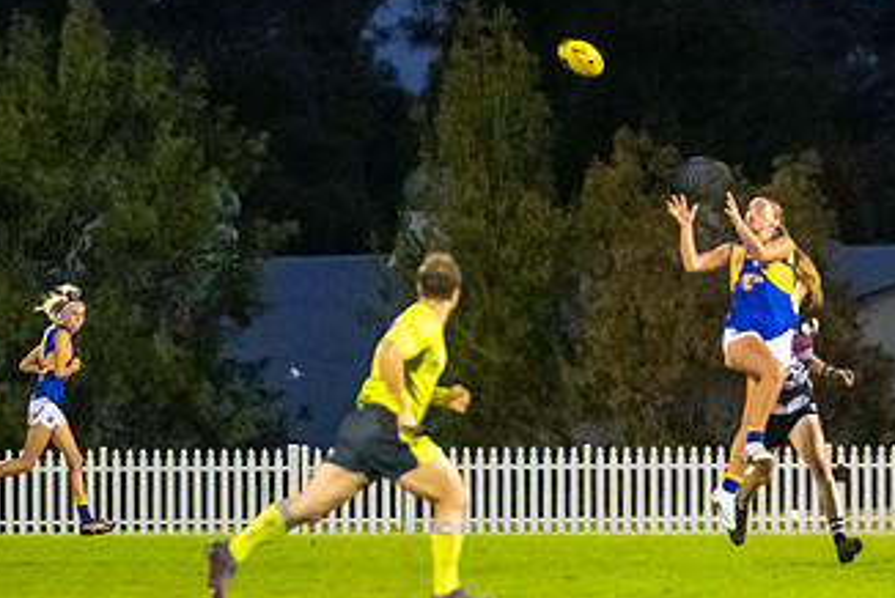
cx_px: 698
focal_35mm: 591
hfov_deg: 3.5
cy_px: 244
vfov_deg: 2.3
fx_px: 14706
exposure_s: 1/1250
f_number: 2.8
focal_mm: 180
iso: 10000
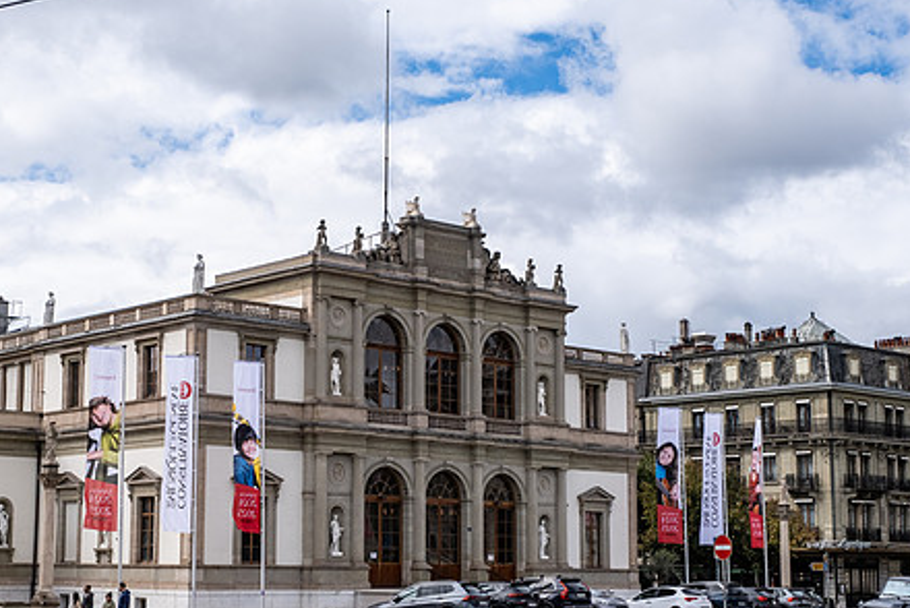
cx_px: 345
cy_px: 353
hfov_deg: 34.3
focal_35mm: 58
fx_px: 1467
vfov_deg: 23.4
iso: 320
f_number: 5.6
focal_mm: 29.2
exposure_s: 1/1400
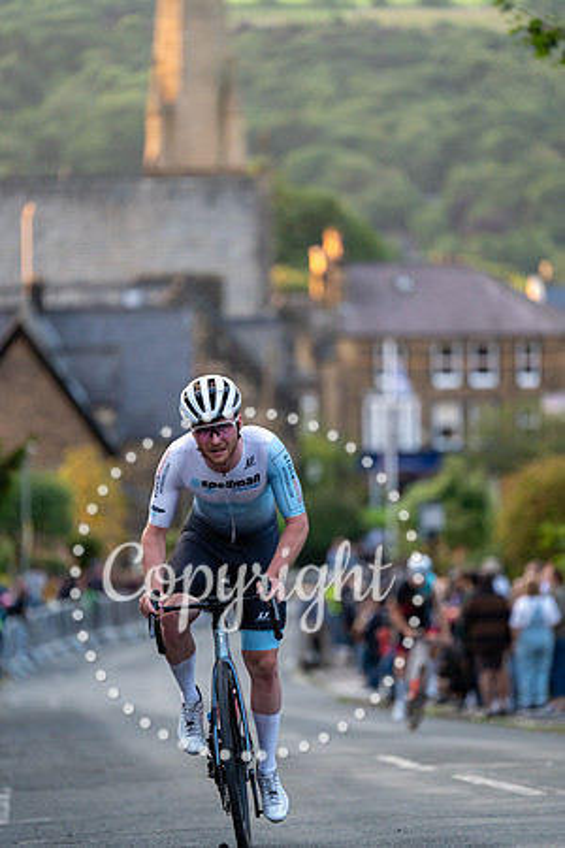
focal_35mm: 180
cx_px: 282
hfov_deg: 7.6
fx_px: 4237
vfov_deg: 11.4
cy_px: 424
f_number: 2.8
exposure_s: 1/1000
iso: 1250
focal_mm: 180
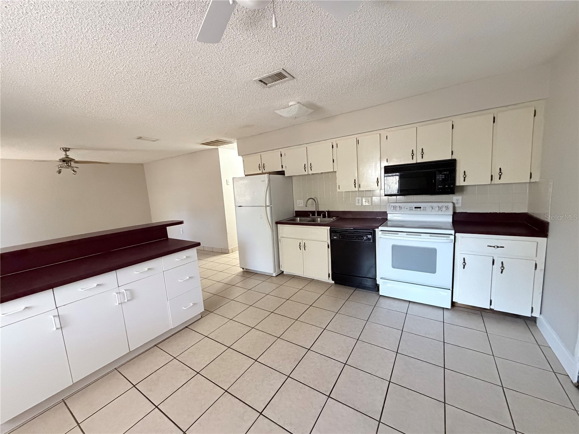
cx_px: 290
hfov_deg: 102.1
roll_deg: +4.9
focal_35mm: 14
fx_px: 234
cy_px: 217
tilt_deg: -7.7
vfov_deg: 85.7
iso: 800
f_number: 2.2
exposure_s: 1/60
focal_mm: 2.22
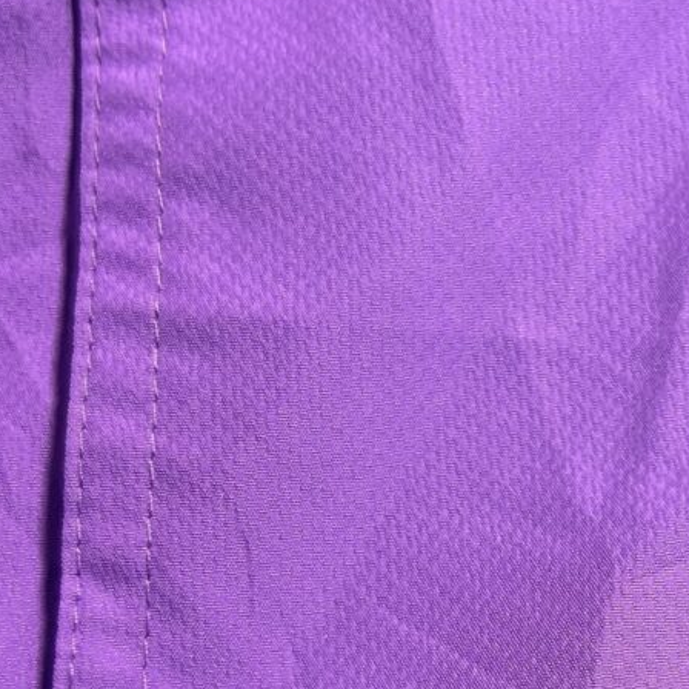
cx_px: 618
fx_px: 1847
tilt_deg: -62.2
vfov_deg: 20.4
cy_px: 694
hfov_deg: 20.7
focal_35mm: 82
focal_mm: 5.7
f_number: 1.5
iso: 125
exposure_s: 1/50
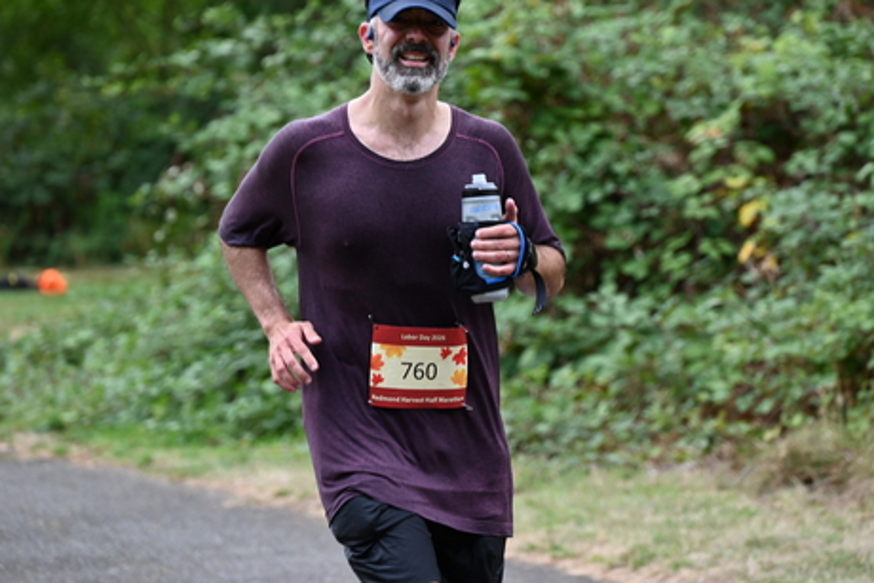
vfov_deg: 5.8
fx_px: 5804
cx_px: 450
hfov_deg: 8.6
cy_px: 252
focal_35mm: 239
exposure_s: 1/250
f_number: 6.3
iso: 400
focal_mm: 200
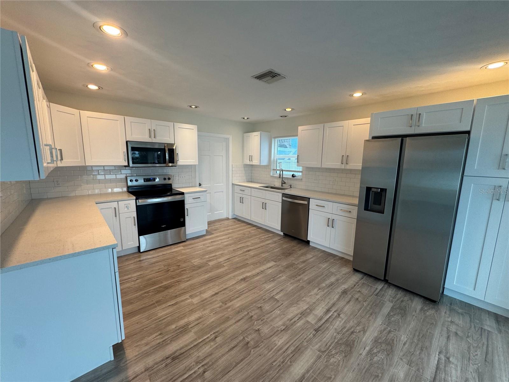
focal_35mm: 14
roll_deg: -1.3
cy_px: 191
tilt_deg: -5.7
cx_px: 254
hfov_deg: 102.1
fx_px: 206
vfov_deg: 85.7
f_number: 2.2
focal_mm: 2.22
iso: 80
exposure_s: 1/120
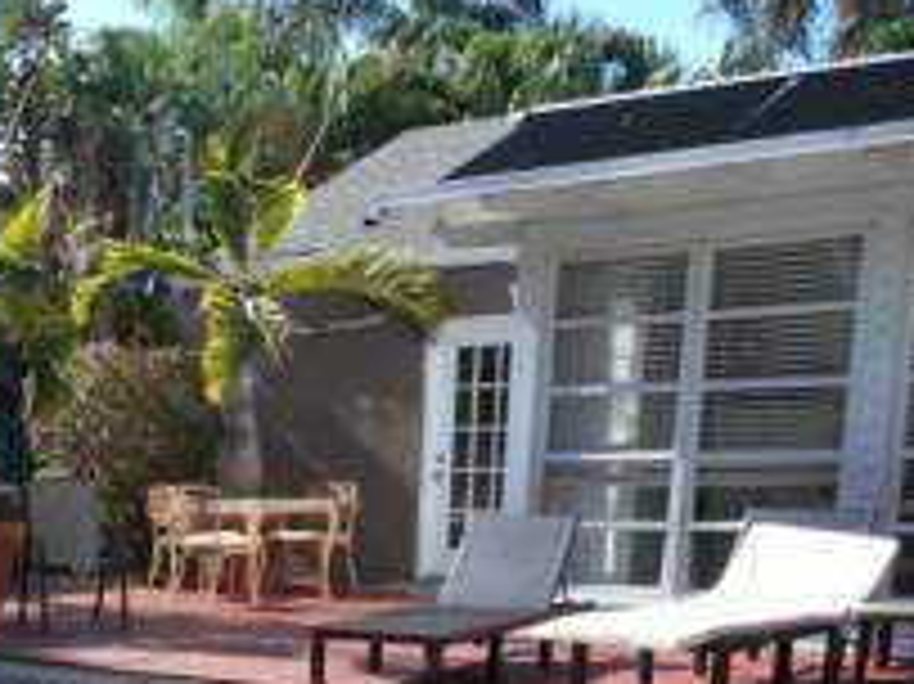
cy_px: 754
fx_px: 1557
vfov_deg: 23.3
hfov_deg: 29.7
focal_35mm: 59
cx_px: -68
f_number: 3.7
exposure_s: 1/250
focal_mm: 4.5
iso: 80
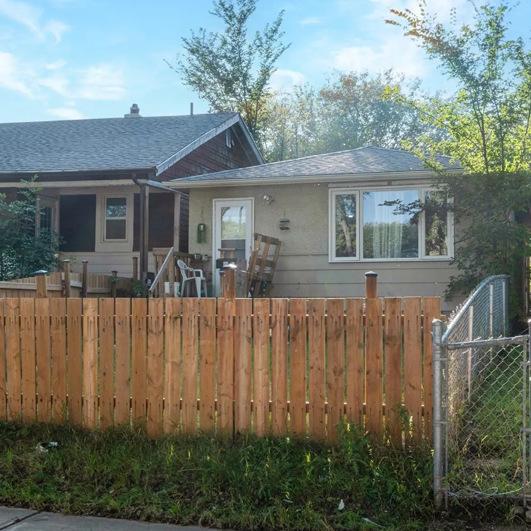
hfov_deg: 34.6
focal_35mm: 49
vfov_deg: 34.7
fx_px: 850
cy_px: 265
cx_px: 239
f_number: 6.3
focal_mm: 24
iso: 100
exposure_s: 1/80
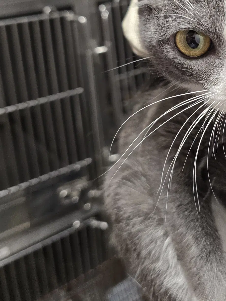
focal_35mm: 48
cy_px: 73
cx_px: 203
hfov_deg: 29.1
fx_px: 418
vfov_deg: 38.6
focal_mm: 6.3
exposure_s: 1/120
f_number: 1.7
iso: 400
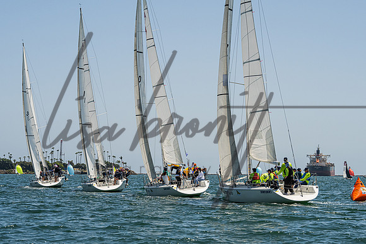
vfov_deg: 13.0
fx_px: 1070
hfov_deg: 19.4
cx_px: 185
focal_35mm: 105
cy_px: 151
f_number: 8
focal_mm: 84
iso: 400
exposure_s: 1/3200
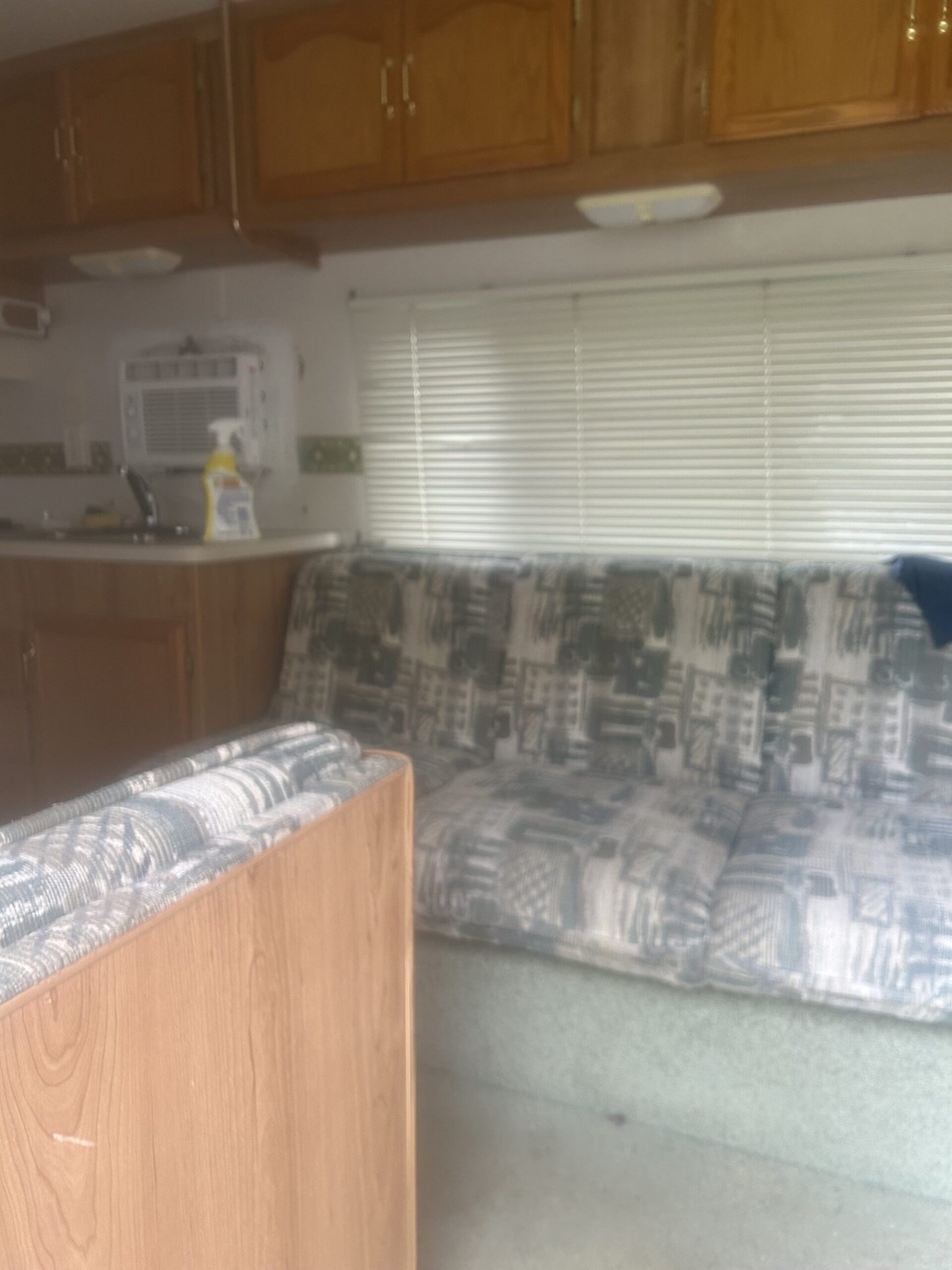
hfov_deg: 53.1
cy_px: 635
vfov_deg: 67.3
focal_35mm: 26
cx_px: 476
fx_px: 953
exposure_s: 1/121
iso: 100
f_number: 1.5
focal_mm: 5.7
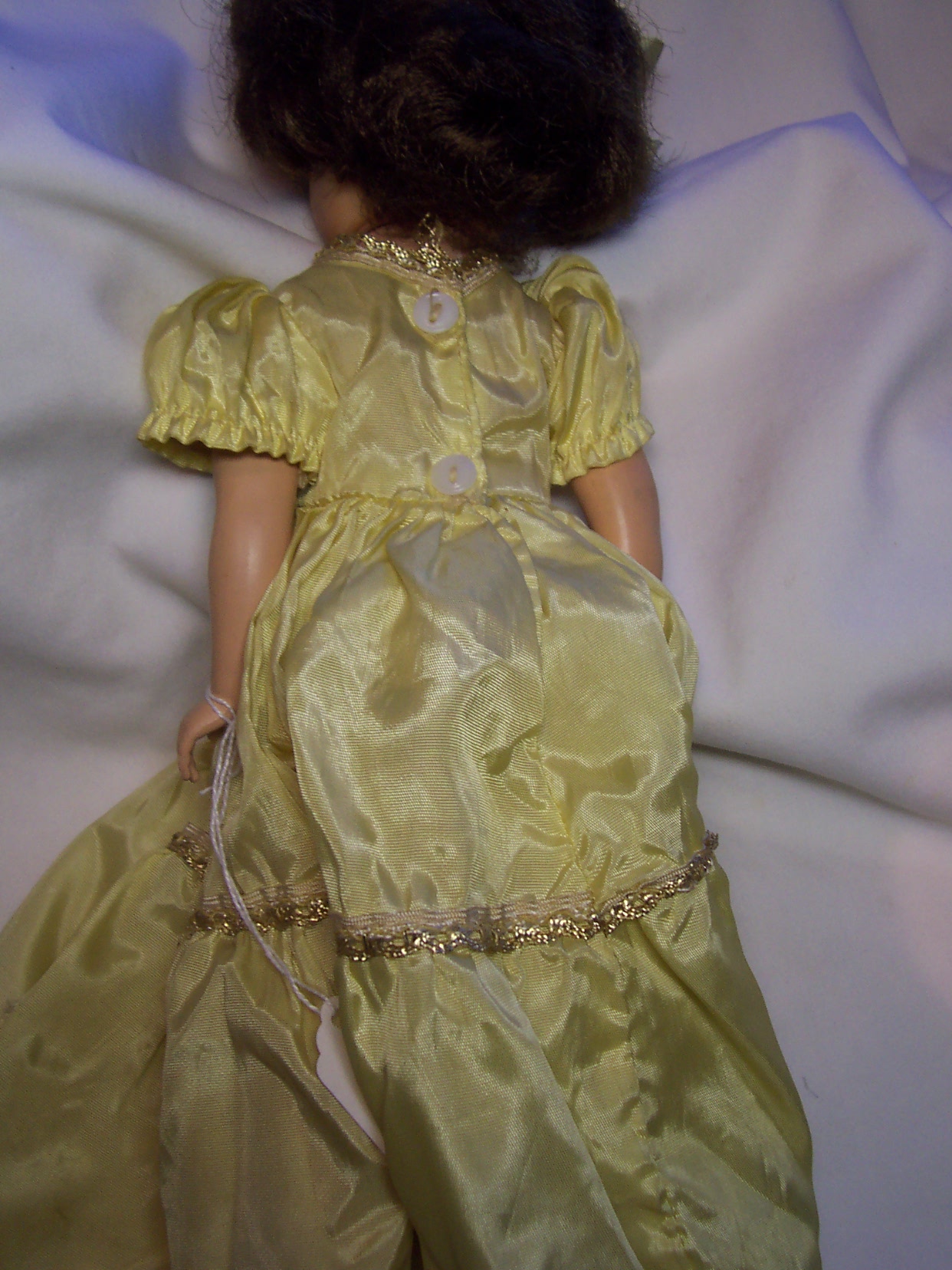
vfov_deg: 50.1
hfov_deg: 38.7
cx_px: 476
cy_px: 635
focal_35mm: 37
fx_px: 1357
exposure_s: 1/60
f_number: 2.8
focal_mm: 5.6
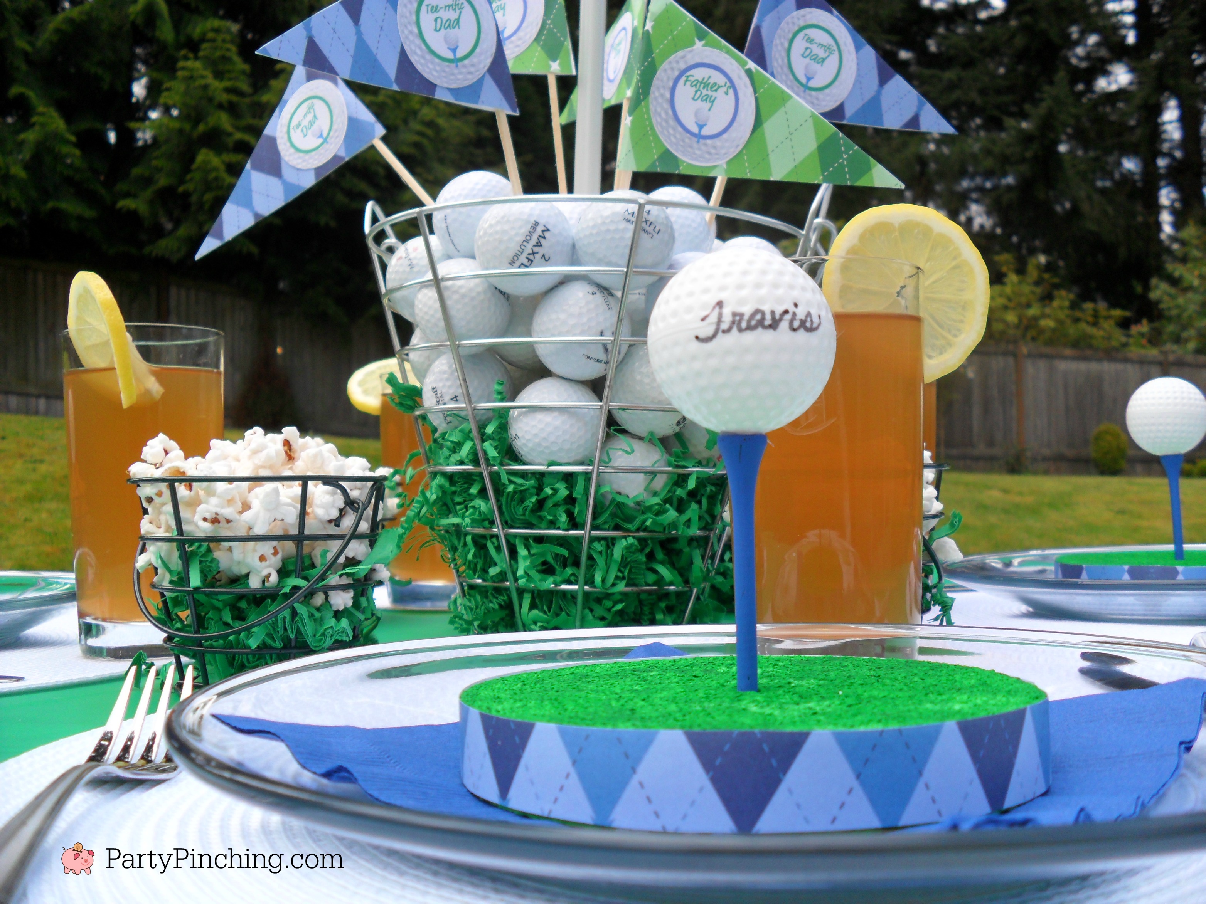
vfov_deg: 40.7
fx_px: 1219
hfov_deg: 52.6
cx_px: 603
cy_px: 452
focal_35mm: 35
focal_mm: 6.3
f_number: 3
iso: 80
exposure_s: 1/750
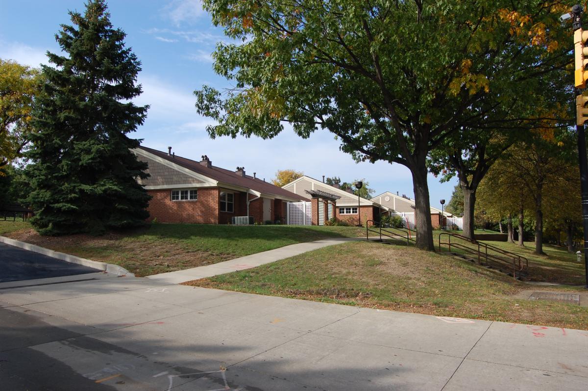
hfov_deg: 67.4
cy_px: 196
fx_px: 440
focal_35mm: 27
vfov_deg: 47.8
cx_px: 294
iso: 200
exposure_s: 1/320
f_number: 9
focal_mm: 18
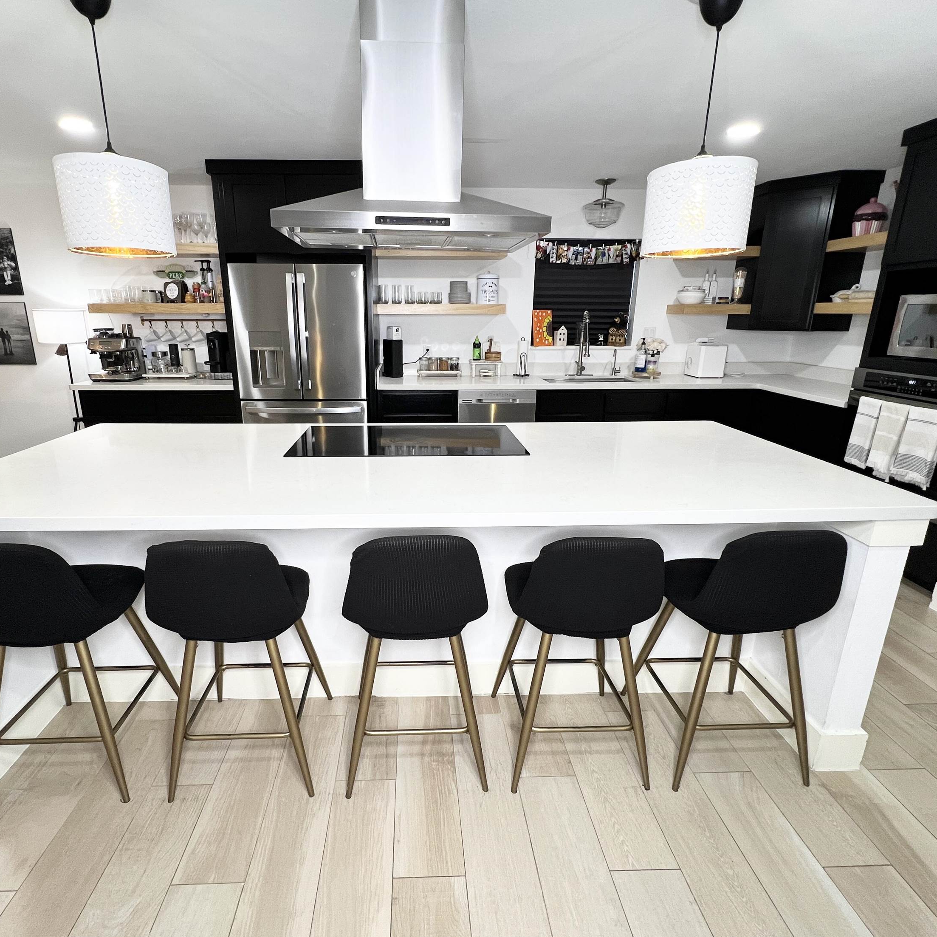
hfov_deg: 87.2
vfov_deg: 87.4
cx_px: 430
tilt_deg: -16.1
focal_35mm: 16
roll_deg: -0.3
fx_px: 490
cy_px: 460
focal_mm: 1.57
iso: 200
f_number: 1.8
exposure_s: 1/120
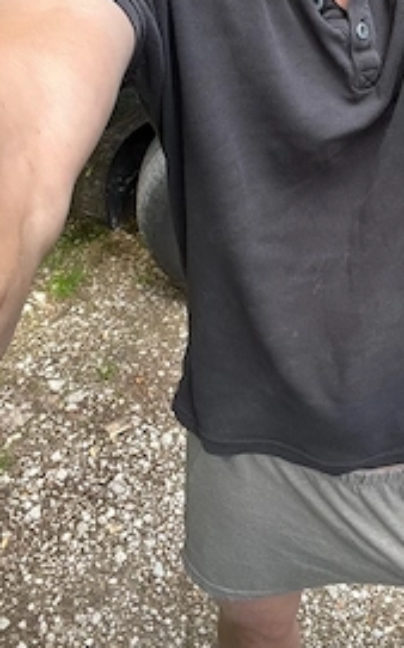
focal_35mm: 47
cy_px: 213
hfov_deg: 27.0
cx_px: 304
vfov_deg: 42.1
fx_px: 829
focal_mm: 2.71
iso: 100
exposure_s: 1/60
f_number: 2.2
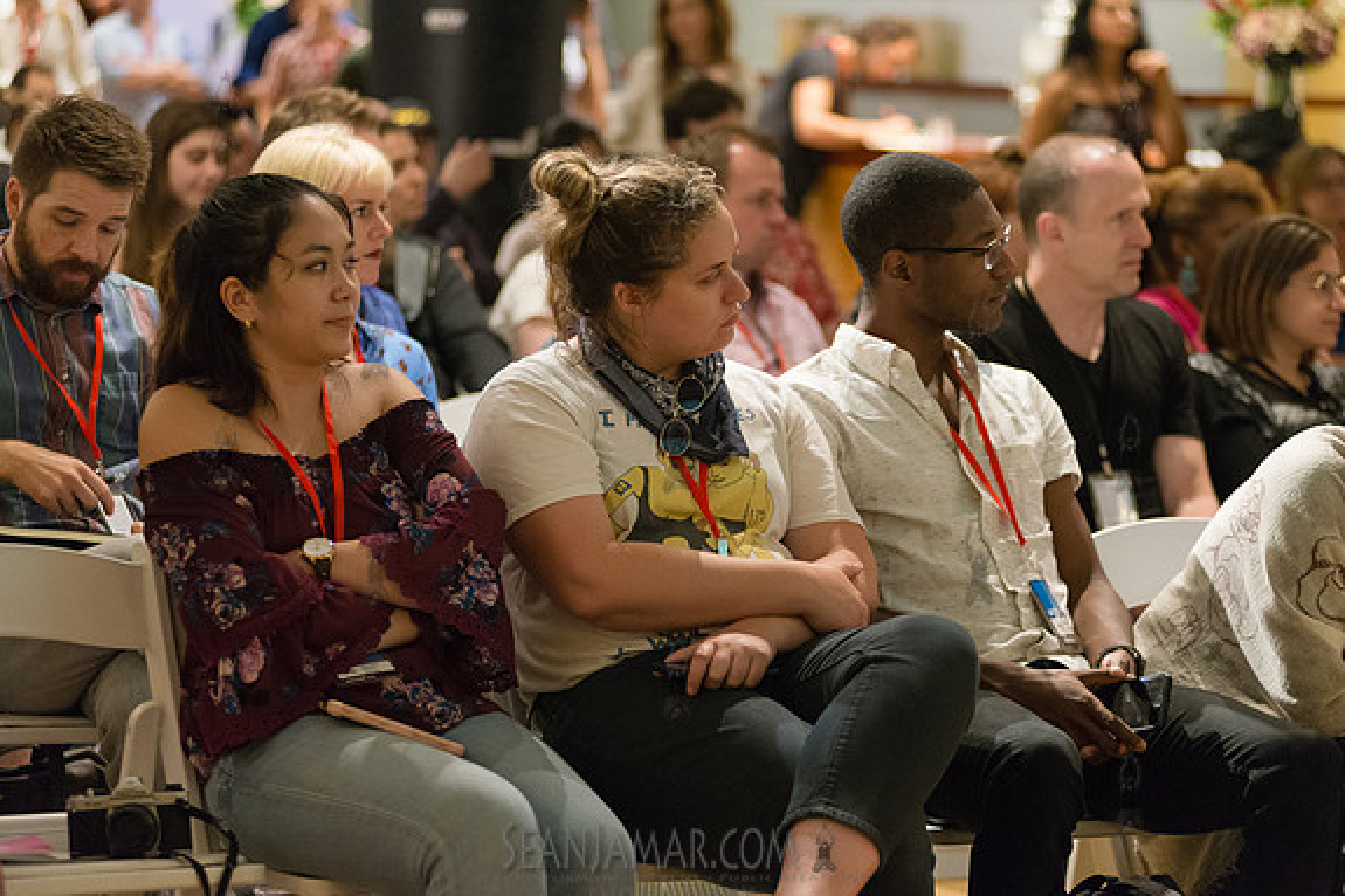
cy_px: 450
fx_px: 3959
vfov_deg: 12.9
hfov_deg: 19.3
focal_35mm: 106
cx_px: 676
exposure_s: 1/200
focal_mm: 105
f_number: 2.8
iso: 4000
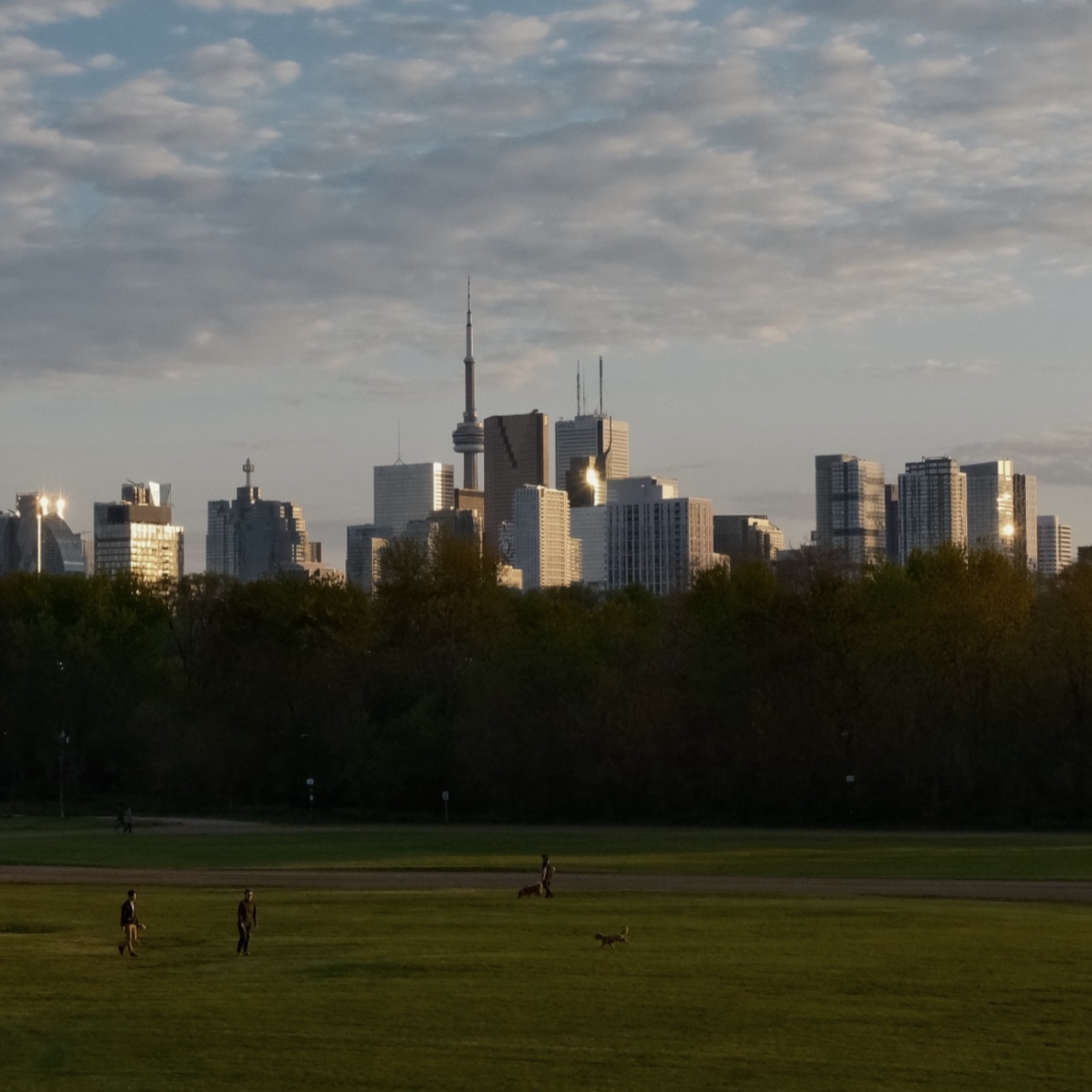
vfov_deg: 37.6
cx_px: 459
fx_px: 1606
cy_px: 546
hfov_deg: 37.5
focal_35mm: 45
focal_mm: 23
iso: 1600
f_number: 7.1
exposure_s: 1/1700
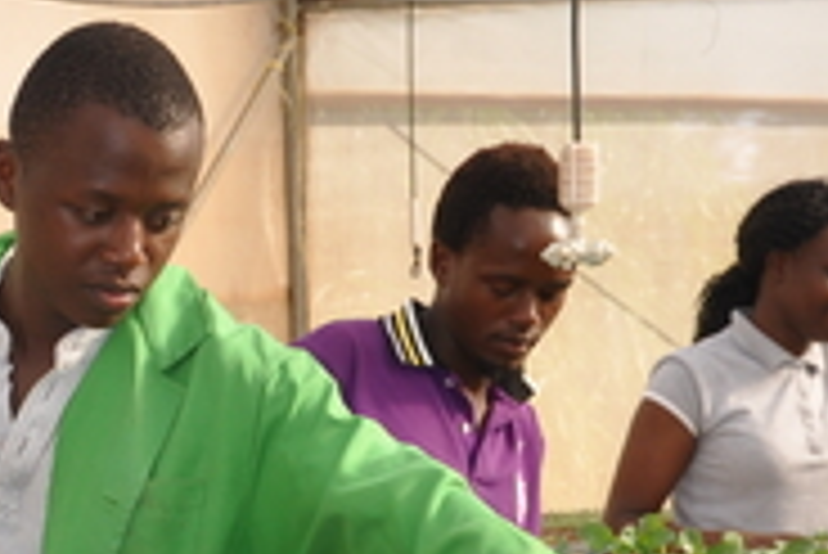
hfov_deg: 10.2
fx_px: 4627
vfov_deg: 6.8
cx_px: 198
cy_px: 678
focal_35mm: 201
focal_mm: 32
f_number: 8
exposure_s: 1/200
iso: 200
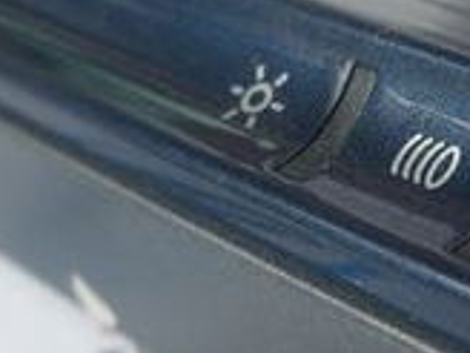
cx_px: 449
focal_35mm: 96
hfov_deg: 19.9
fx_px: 1303
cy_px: 231
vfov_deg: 15.4
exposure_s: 1/90
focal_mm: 5.8
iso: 80
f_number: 2.8
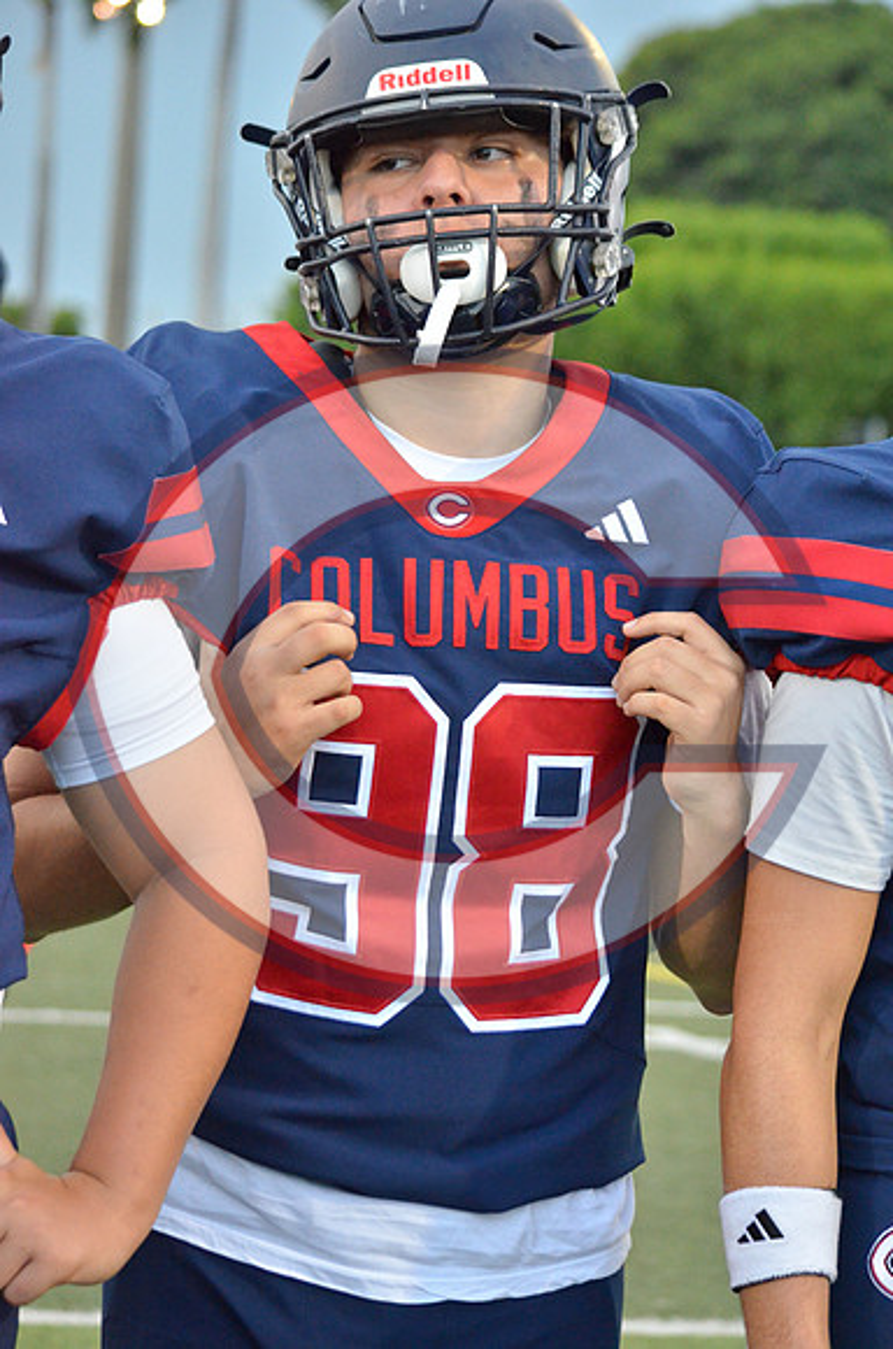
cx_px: 446
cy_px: 674
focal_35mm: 108
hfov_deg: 12.6
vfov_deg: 19.0
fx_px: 4038
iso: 3200
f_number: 4.5
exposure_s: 1/500
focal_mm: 72
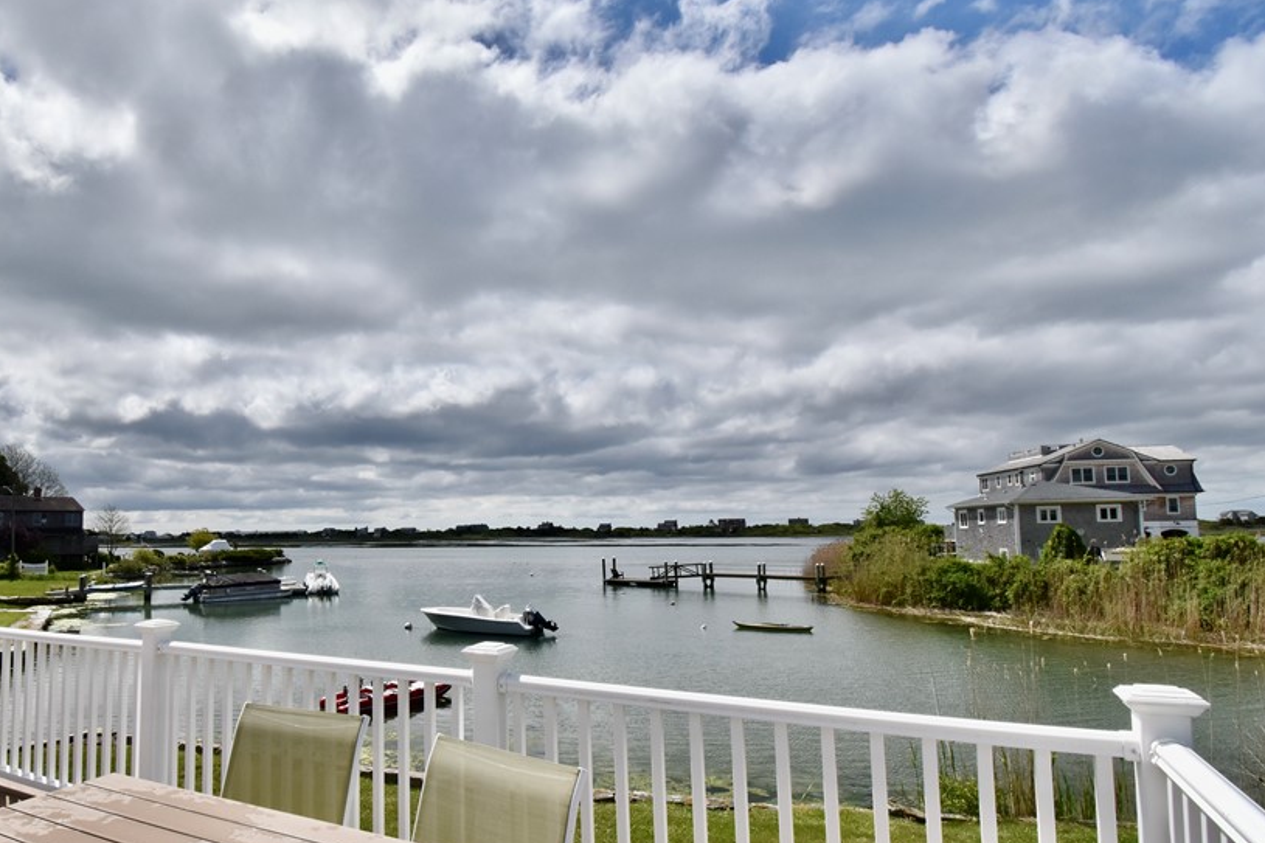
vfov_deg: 61.6
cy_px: 481
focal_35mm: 20
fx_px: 703
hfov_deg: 82.0
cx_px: 455
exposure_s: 1/800
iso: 320
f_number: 14
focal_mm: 10
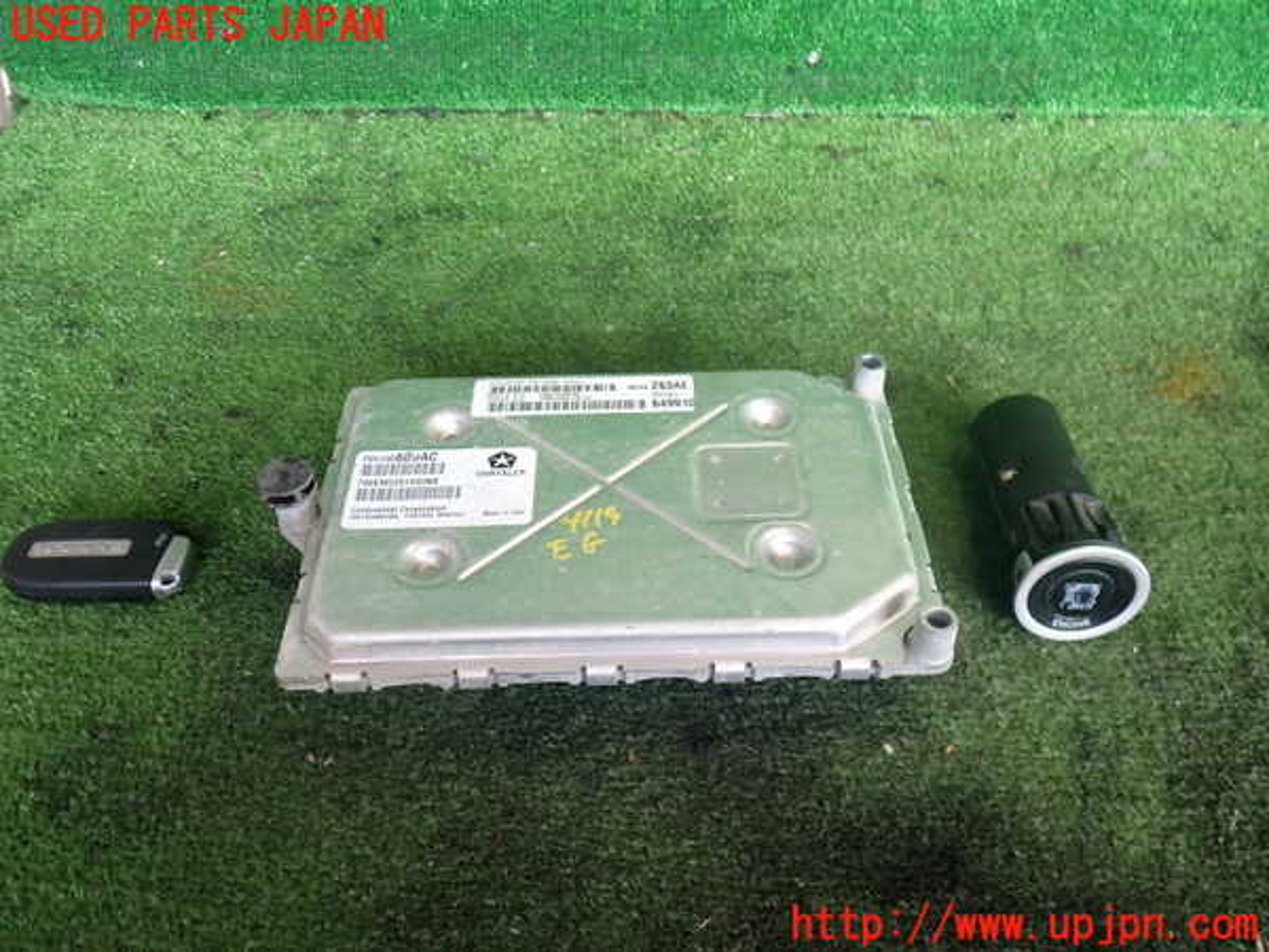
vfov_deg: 46.8
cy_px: 476
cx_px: 634
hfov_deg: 60.0
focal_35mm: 30
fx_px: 1100
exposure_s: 1/60
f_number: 2.3
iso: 200
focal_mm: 5.4
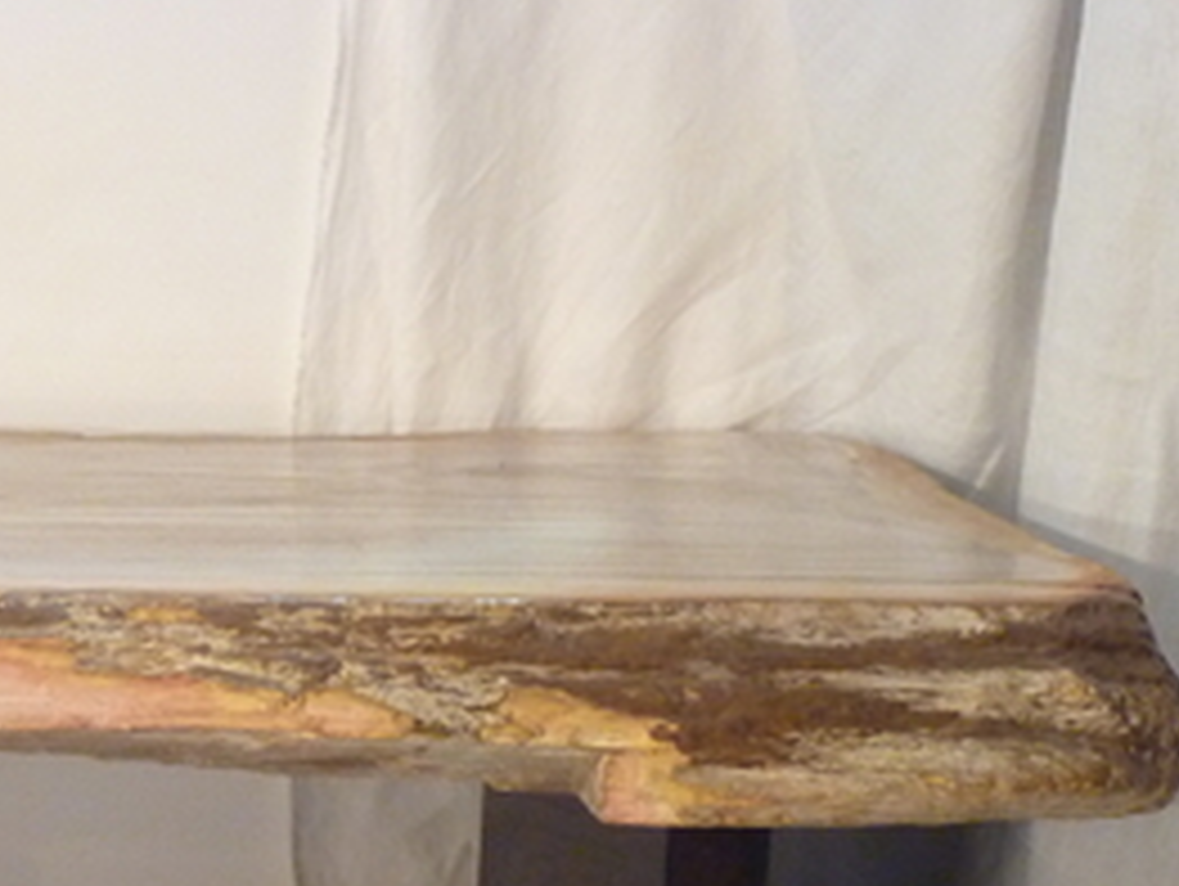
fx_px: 3511
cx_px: -45
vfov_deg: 14.2
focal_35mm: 103
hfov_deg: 18.5
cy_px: 864
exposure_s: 1/8
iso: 400
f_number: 3.7
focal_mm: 7.3
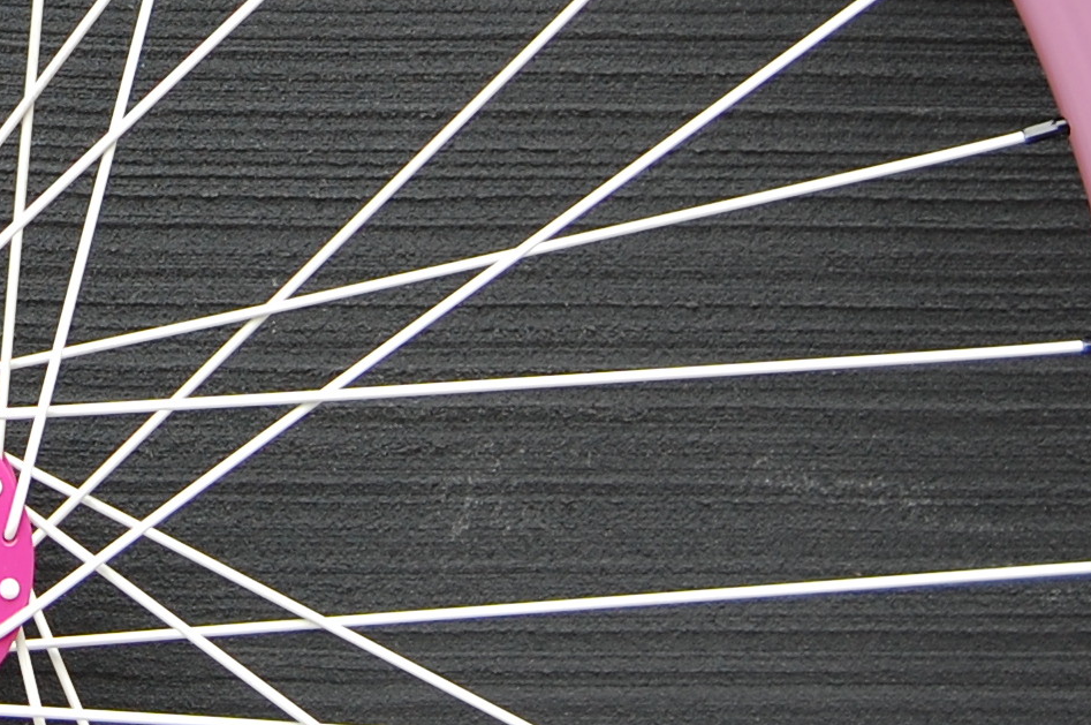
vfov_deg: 9.5
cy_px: -58
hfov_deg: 14.0
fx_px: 4328
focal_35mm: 143
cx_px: -210
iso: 200
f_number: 5.6
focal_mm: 30
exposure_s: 1/125
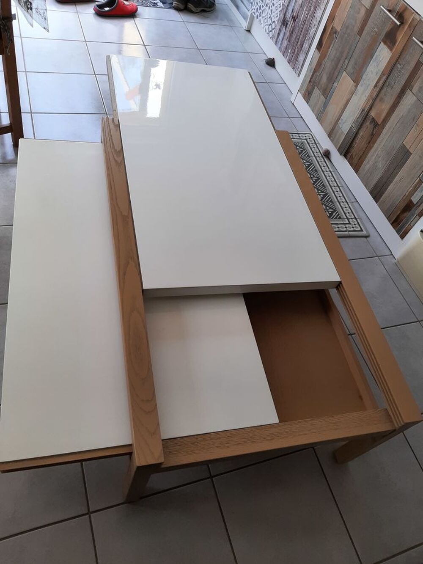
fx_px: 424
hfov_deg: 53.1
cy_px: 282
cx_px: 212
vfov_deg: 67.3
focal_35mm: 26
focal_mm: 3.93
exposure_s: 1/201
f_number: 1.7
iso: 40
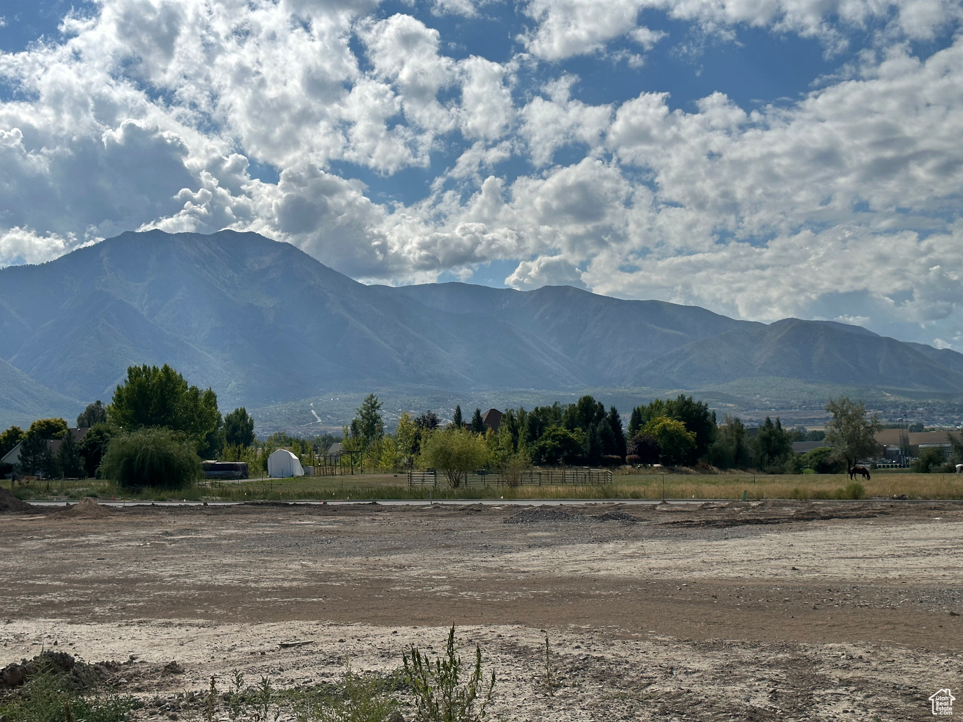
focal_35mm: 48
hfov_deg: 39.7
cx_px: 482
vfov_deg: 30.3
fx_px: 1335
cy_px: 361
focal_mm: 6.86
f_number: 1.78
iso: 64
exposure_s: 1/10870
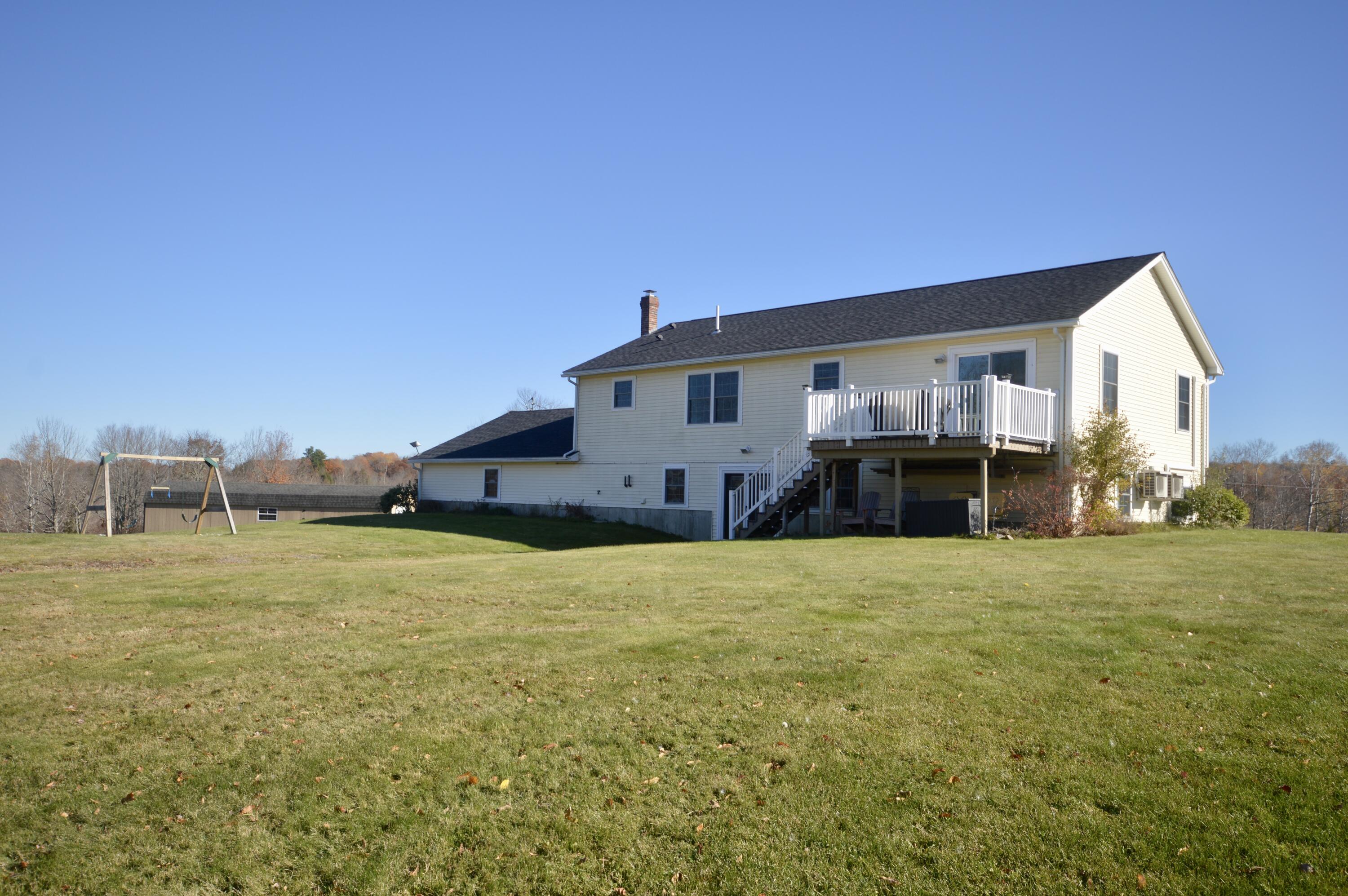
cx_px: 674
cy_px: 448
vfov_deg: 47.8
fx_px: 1010
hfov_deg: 67.4
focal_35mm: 27
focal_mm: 18
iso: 100
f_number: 8
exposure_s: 1/200
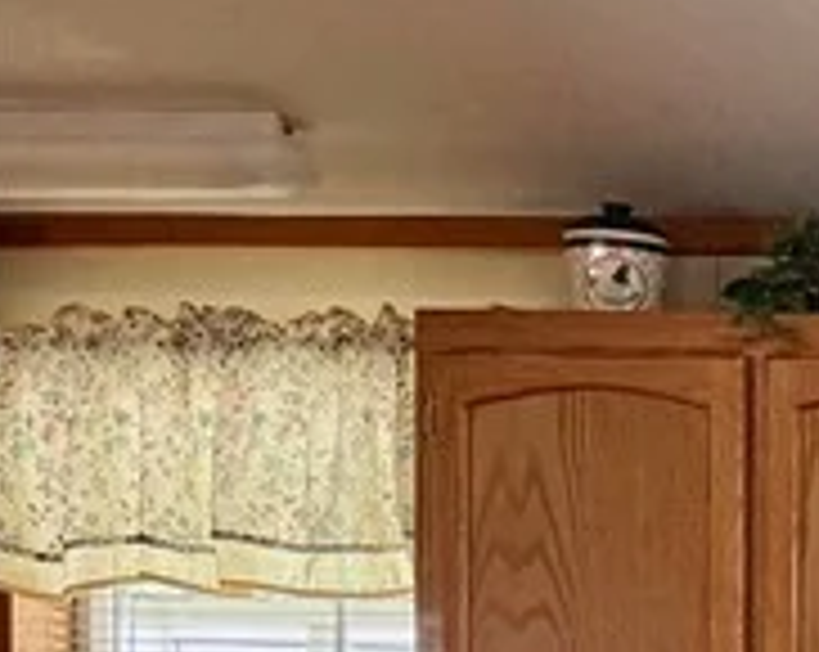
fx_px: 3194
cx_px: 2286
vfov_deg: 11.3
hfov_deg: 10.9
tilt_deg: -1.1
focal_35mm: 132
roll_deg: -0.8
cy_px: 890
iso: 160
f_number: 1.78
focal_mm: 6.76
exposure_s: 1/145
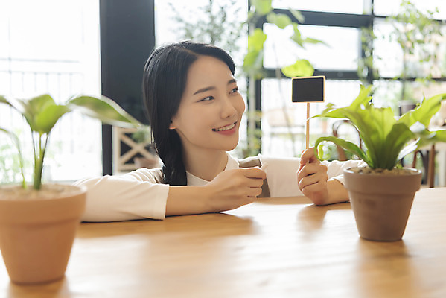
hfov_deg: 46.4
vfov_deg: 31.9
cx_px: 223
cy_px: 149
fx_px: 521
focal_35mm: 42
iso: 400
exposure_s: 1/100
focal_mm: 42
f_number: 2.8
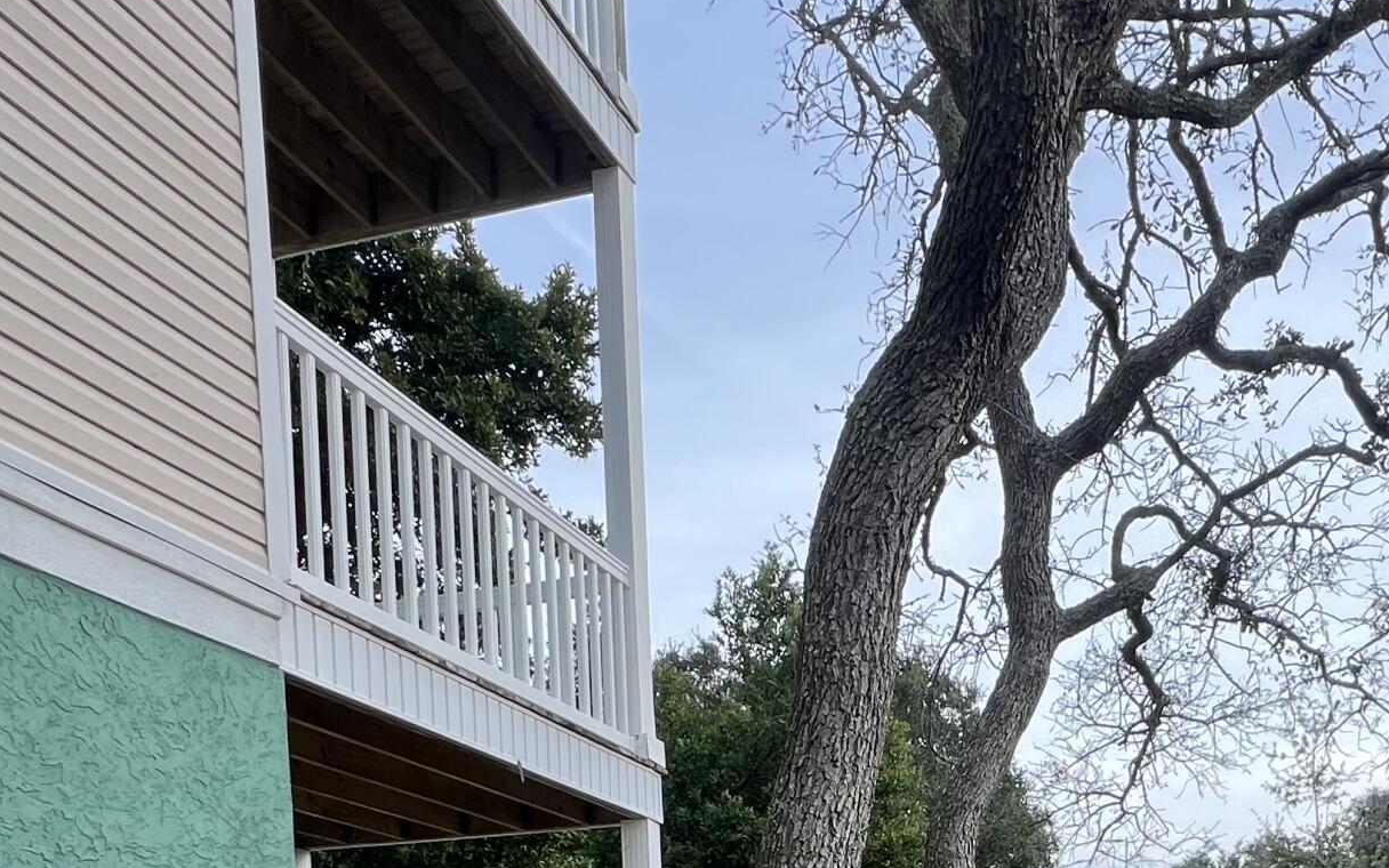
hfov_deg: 55.1
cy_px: 1196
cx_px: 963
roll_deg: +1.8
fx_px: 1287
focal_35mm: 34
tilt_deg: -5.2
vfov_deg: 28.6
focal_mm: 1.57
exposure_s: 1/99
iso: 50
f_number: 1.8
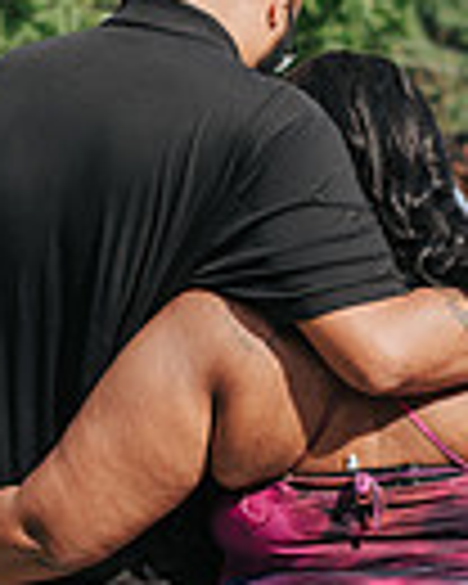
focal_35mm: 163
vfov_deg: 11.8
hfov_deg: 9.5
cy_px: 324
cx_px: 288
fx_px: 2822
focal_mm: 50
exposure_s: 1/1600
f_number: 3.5
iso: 220
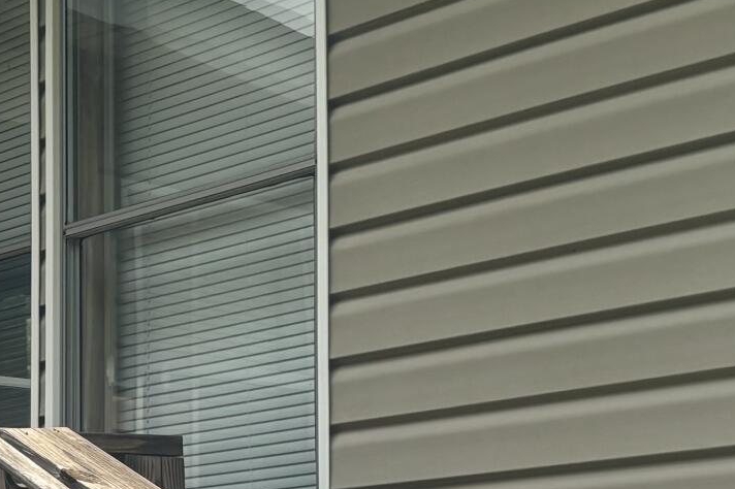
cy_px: 540
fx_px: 2326
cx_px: 1
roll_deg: -0.7
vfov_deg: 11.8
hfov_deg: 17.5
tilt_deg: +5.9
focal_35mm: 114
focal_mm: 5.96
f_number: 1.6
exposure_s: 1/2062
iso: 50
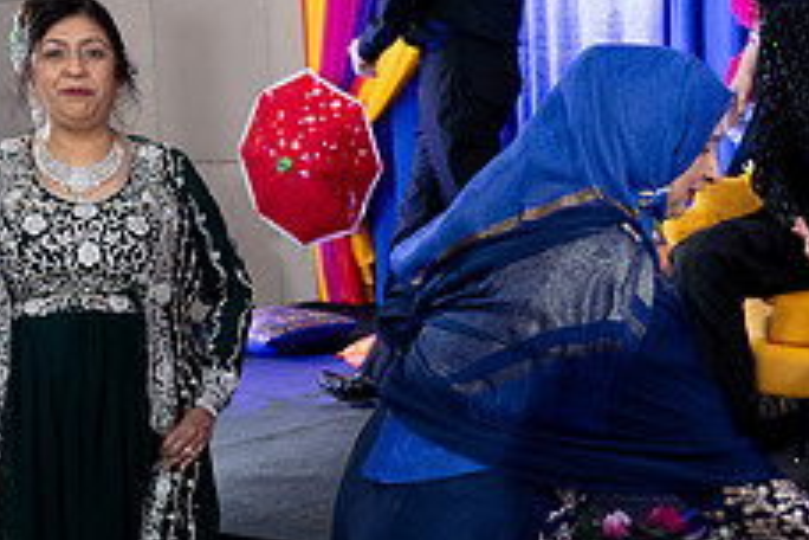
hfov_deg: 31.3
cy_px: 300
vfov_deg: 22.2
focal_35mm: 61
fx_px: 1371
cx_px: 738
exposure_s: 1/125
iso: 1250
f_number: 2.8
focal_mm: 24
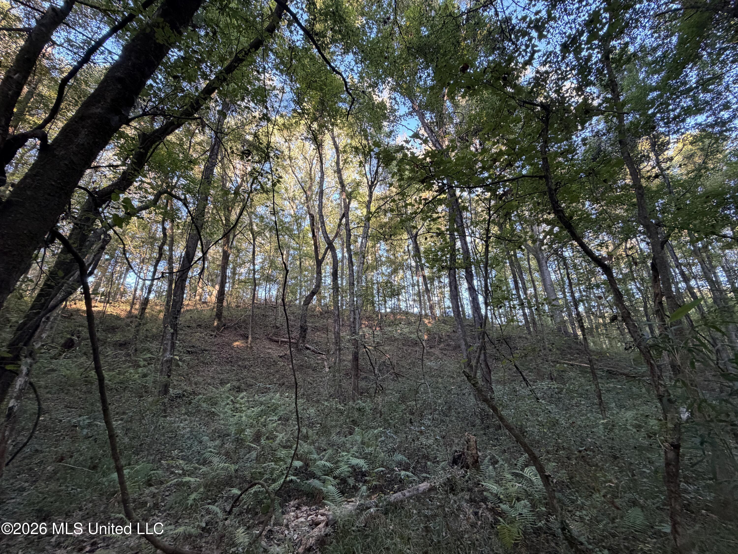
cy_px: 277
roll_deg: +1.6
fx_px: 298
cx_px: 369
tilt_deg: +20.0
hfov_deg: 102.1
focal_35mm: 14
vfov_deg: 85.7
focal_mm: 2.22
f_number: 2.2
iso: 320
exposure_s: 1/90
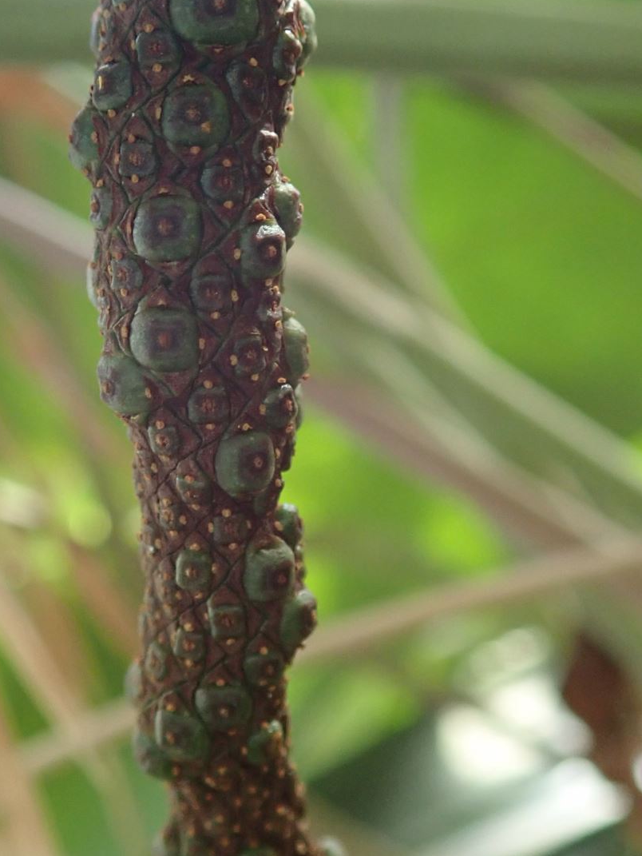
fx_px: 1384
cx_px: 213
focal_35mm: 56
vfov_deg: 34.3
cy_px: 410
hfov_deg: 26.0
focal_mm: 5.5
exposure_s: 1/125
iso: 400
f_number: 2.3
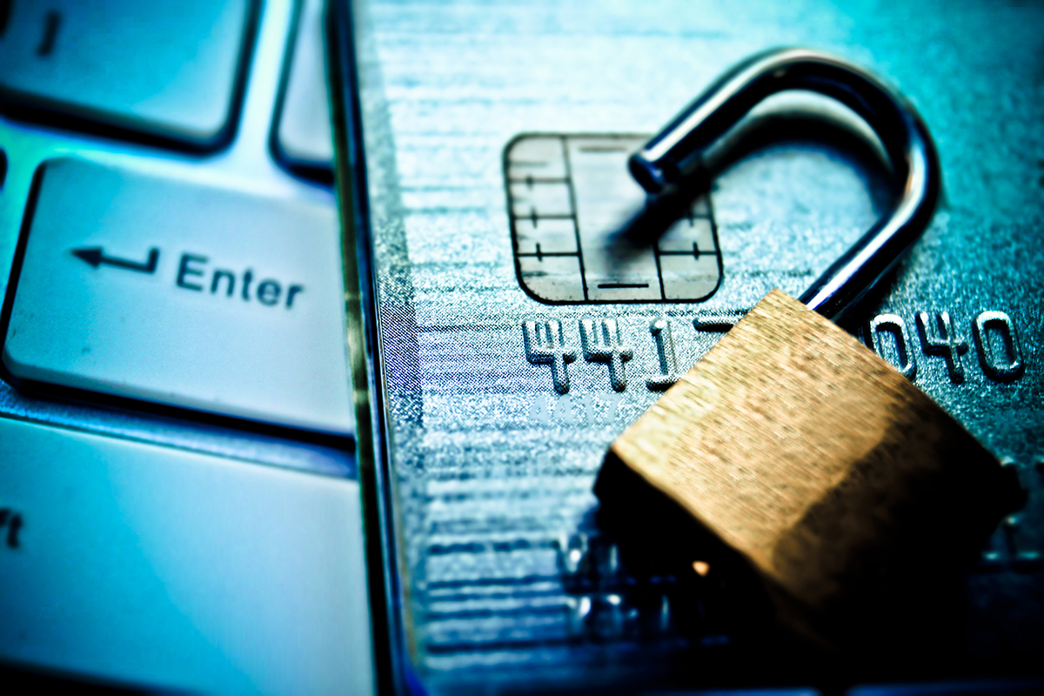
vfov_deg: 16.6
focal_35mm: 82
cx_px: 522
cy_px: 348
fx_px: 2392
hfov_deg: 24.6
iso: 200
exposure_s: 1/10
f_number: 7.1
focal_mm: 55
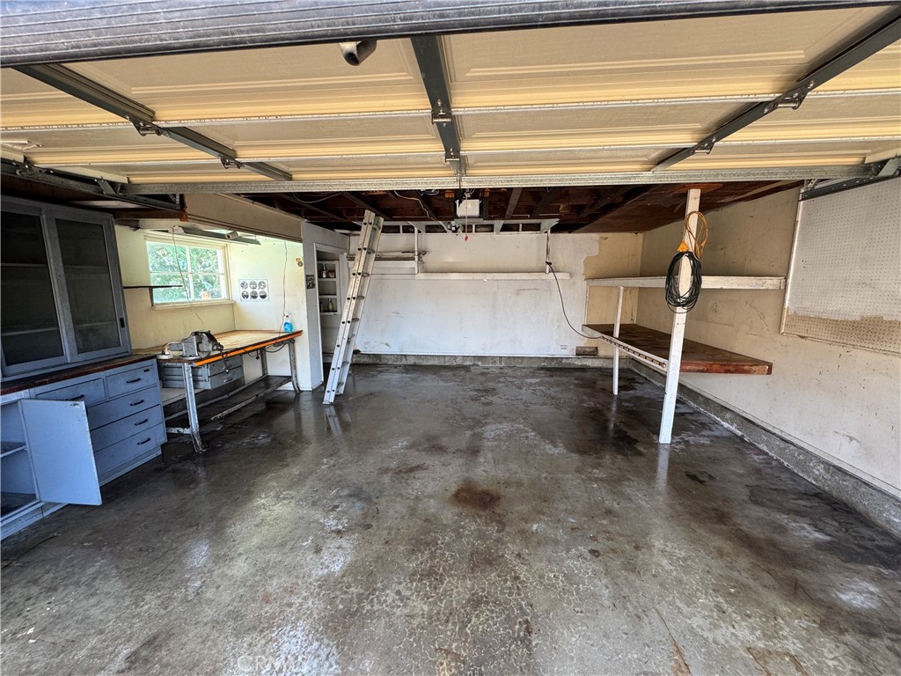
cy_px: 338
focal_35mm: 14
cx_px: 450
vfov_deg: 85.7
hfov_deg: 102.1
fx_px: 364
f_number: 2.2
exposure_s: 1/99
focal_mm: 2.22
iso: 125
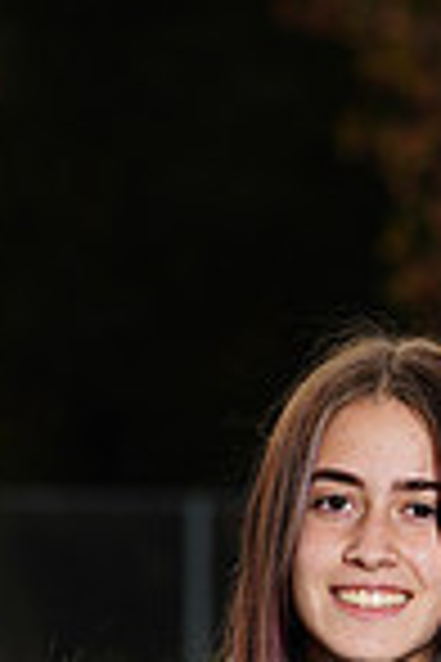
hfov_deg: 2.0
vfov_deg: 2.9
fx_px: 12935
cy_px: 1139
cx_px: 261
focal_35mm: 704
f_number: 8
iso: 160
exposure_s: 1/160
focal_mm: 179
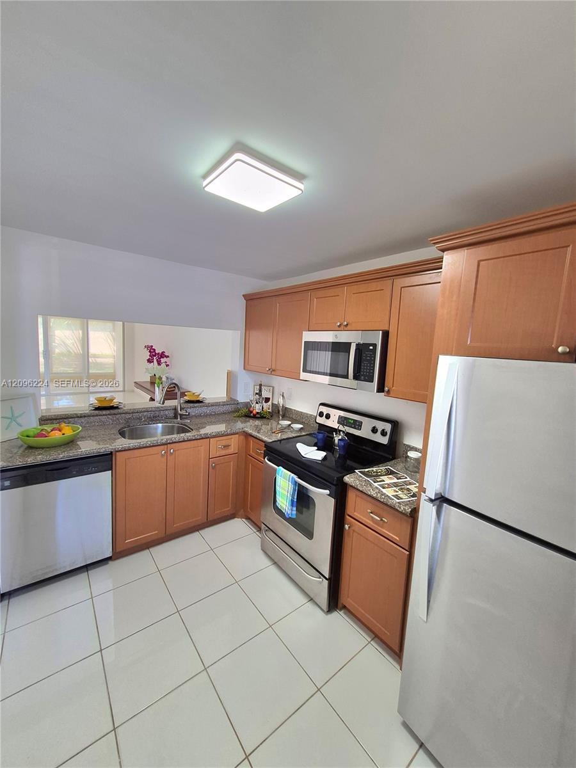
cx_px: 288
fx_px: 288
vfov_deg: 106.2
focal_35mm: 13
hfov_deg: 89.9
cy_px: 384
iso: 100
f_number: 2.2
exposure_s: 1/60.2
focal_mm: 1.74
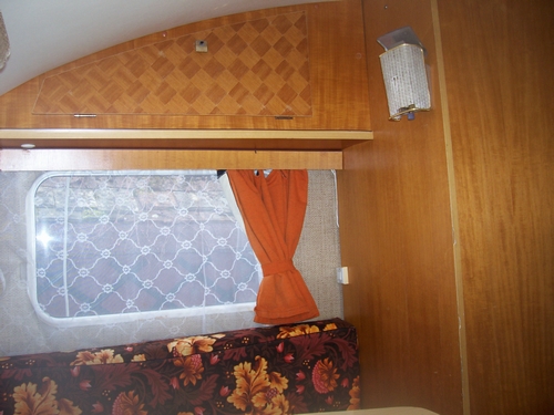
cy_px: 208
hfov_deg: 54.0
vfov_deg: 41.8
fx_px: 544
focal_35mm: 34
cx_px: 277
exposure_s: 1/64
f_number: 2.7
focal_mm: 5.6
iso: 80
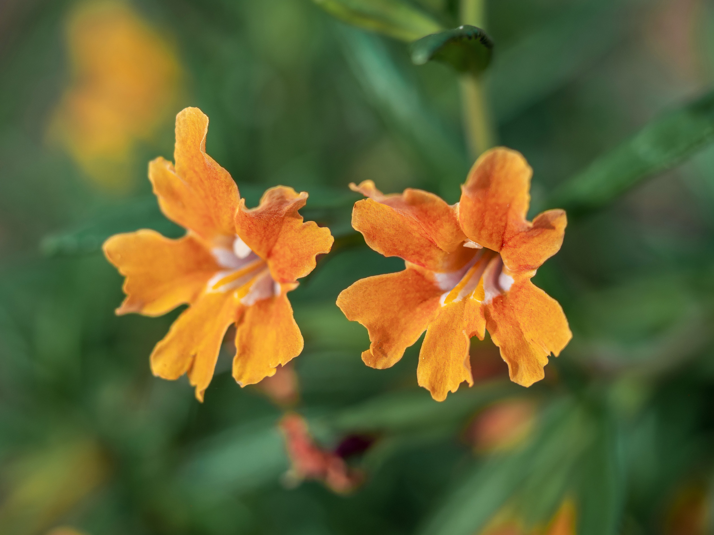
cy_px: 268
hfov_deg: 16.4
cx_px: 357
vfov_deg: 12.3
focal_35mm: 120
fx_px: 2475
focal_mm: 60
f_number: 2.8
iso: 200
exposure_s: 1/640
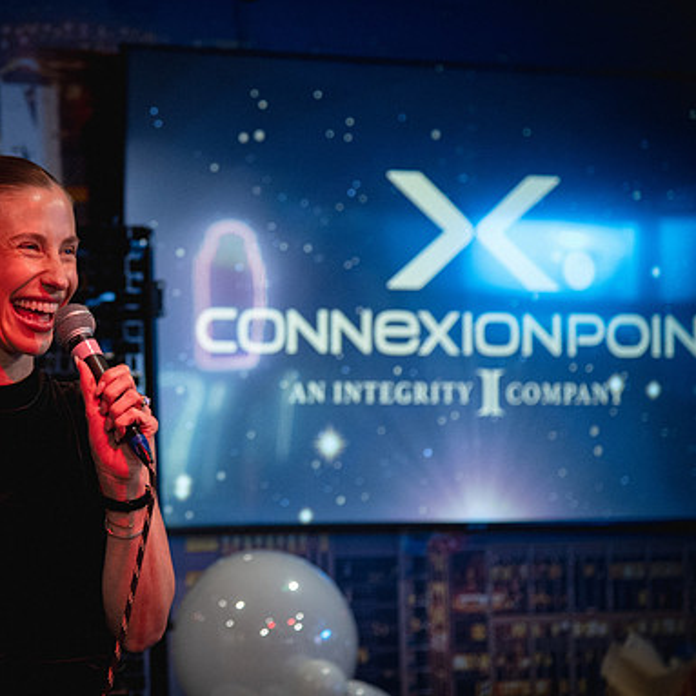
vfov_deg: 12.1
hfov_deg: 12.1
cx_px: 127
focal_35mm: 144
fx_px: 3276
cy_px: 349
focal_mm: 95
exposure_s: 1/50
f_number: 4
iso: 2500
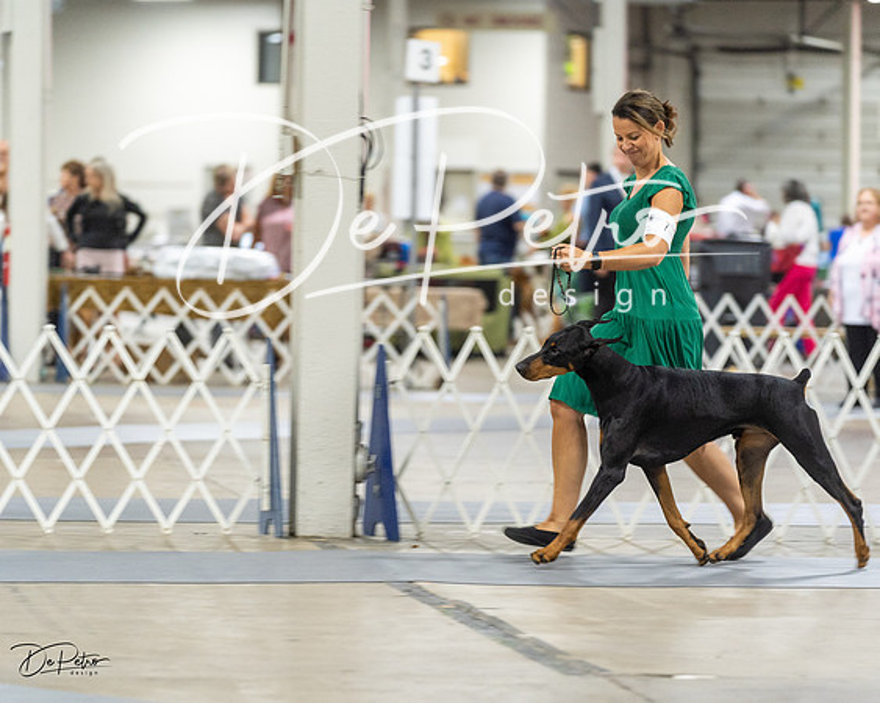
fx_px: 3900
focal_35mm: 150
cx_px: 440
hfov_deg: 12.9
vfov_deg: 10.3
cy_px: 352
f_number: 2.8
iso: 2500
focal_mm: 133
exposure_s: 1/160
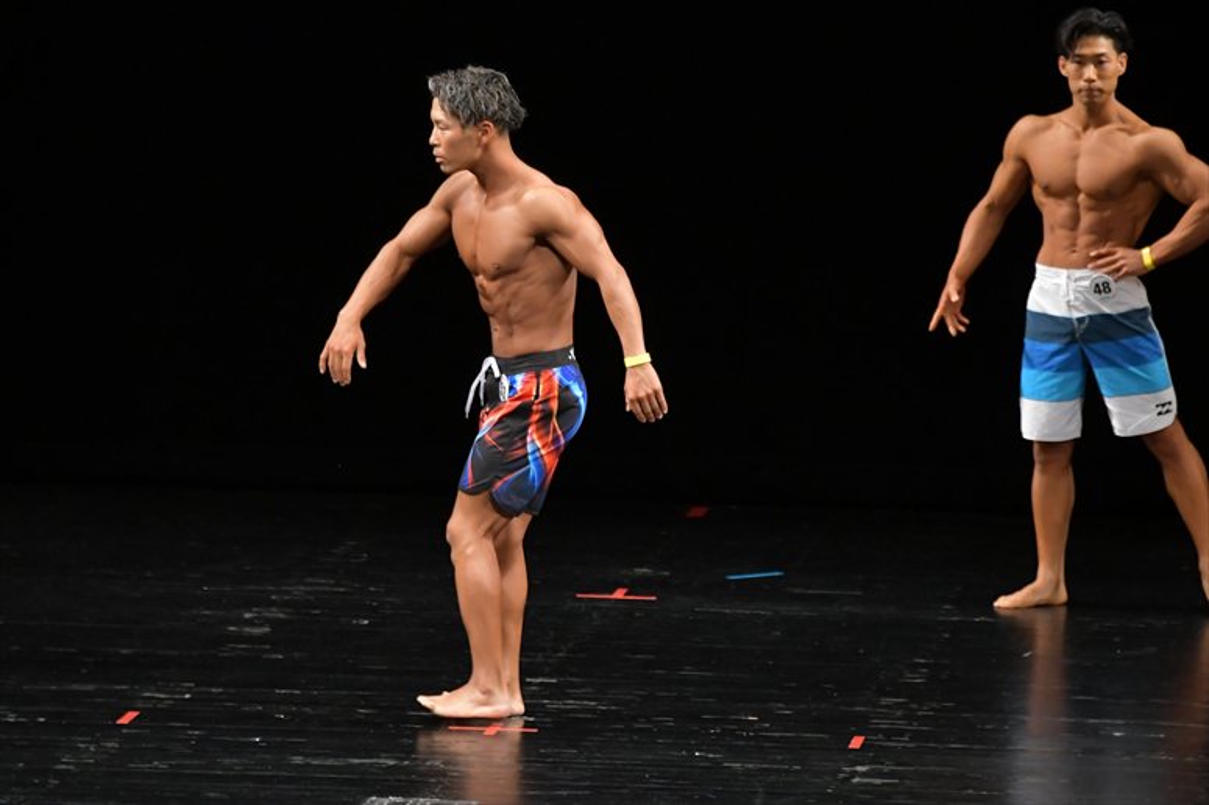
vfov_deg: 4.8
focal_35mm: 285
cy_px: 402
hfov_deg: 7.2
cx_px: 604
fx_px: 9567
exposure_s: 1/400
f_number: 5.6
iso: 3200
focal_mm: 190
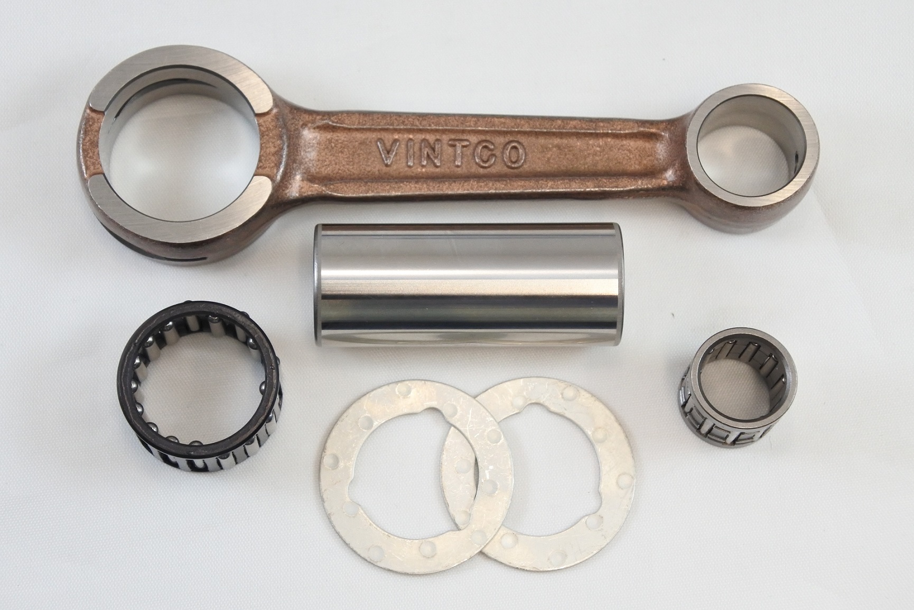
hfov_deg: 28.8
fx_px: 1777
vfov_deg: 19.5
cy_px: 305
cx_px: 457
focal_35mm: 70
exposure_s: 1/125
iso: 640
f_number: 5.3
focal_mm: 26
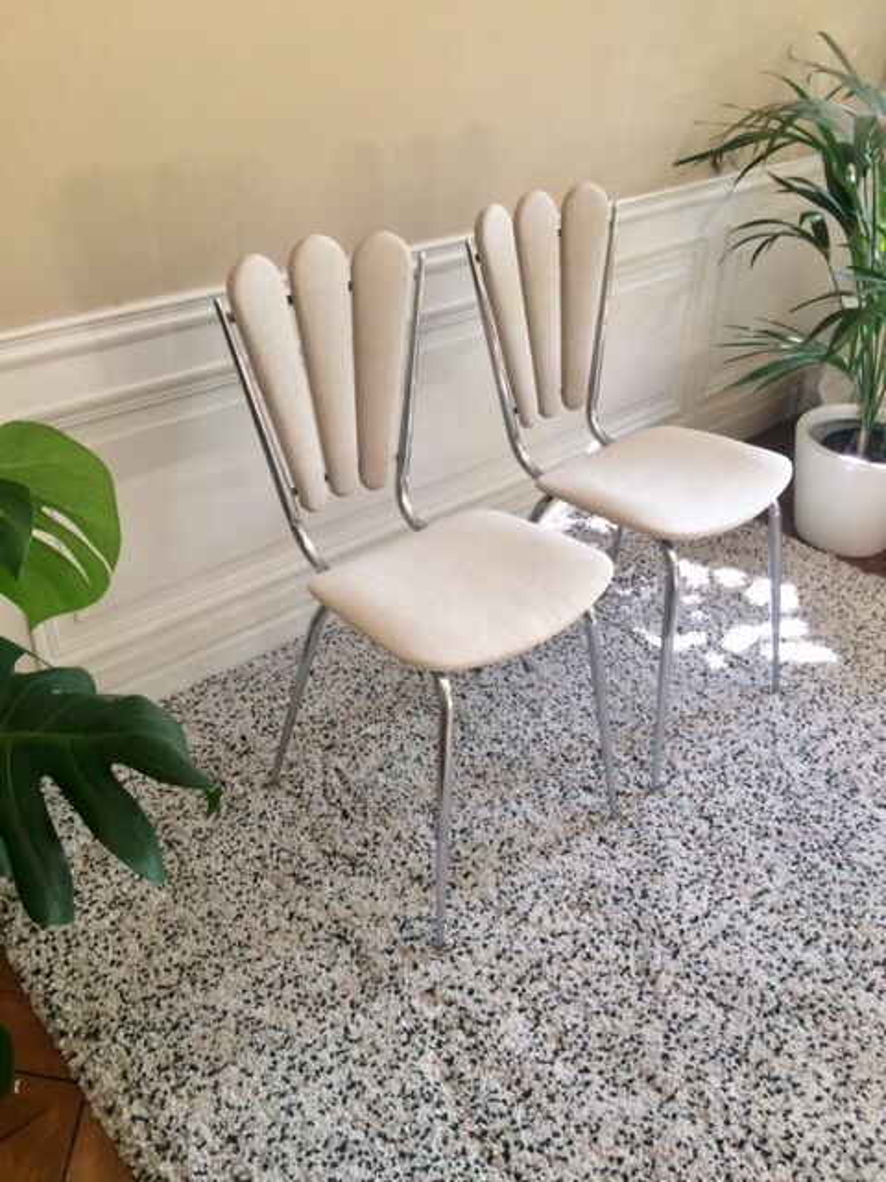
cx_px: 443
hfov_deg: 48.2
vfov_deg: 61.7
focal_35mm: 29
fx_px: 990
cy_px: 591
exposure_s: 1/33
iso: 100
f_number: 2.2
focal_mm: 4.15
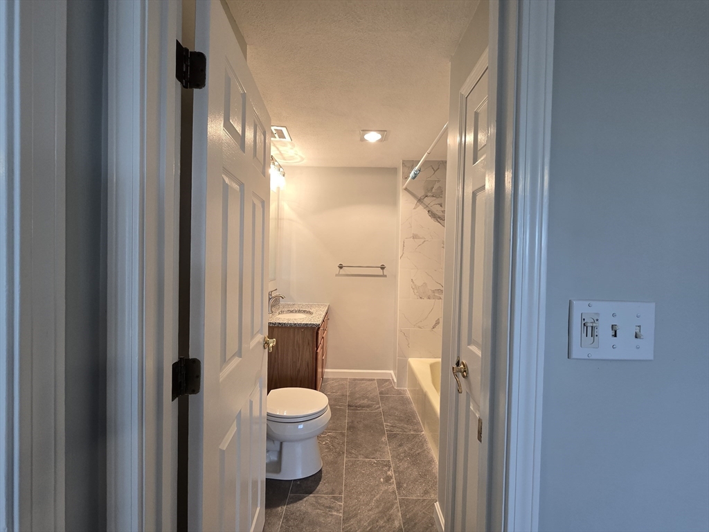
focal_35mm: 13
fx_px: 266
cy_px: 266
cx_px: 354
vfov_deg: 89.9
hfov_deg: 106.2
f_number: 2.2
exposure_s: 1/60
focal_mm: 2.2
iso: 100
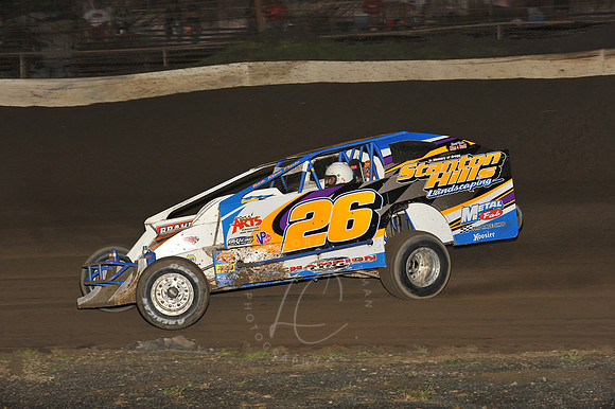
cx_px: 308
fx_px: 1912
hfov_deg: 18.3
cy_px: 204
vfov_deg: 12.2
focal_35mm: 112
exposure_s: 1/320
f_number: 7.1
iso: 1000
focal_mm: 112
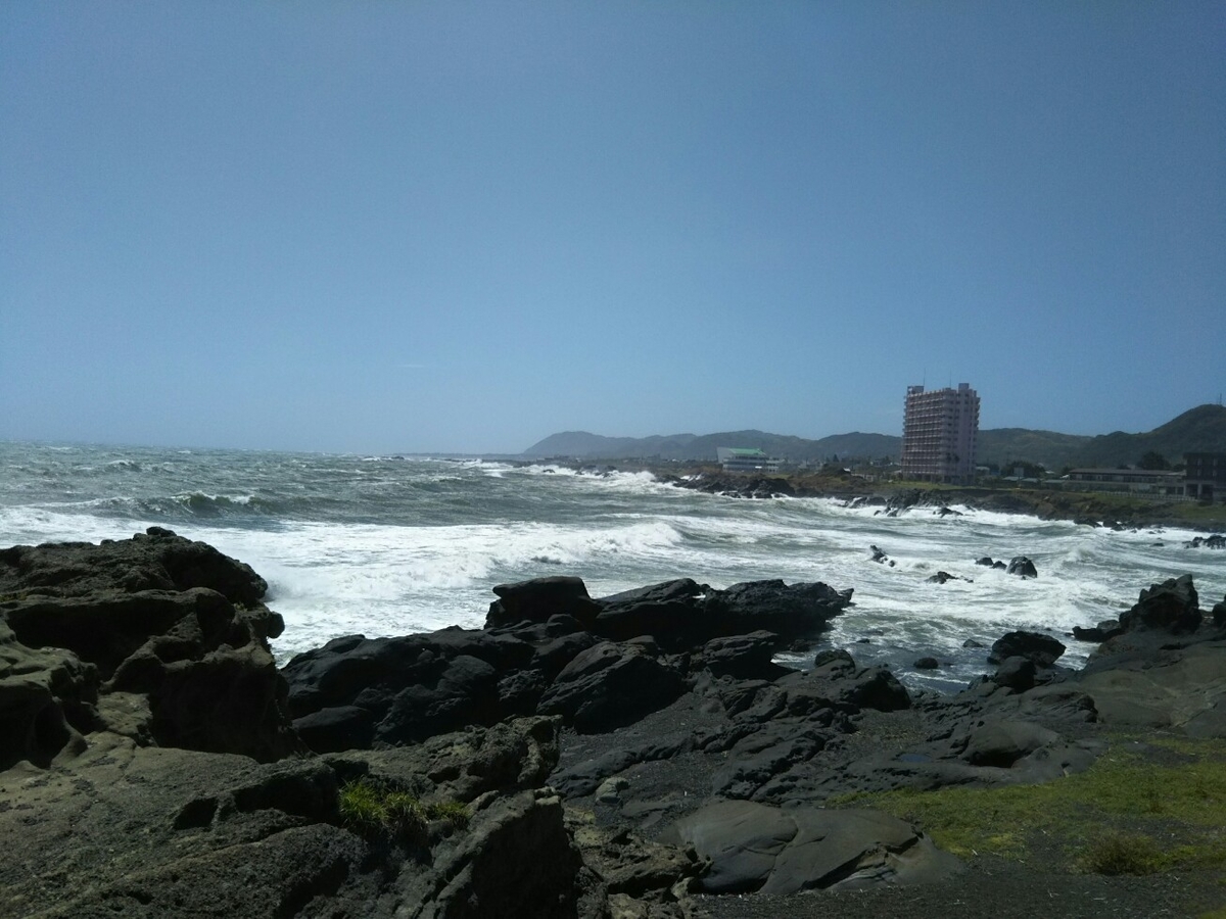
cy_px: 460
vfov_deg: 46.8
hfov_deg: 60.0
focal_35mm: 30
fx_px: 1063
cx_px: 613
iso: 25
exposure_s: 1/2288
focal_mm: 4
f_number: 2.2
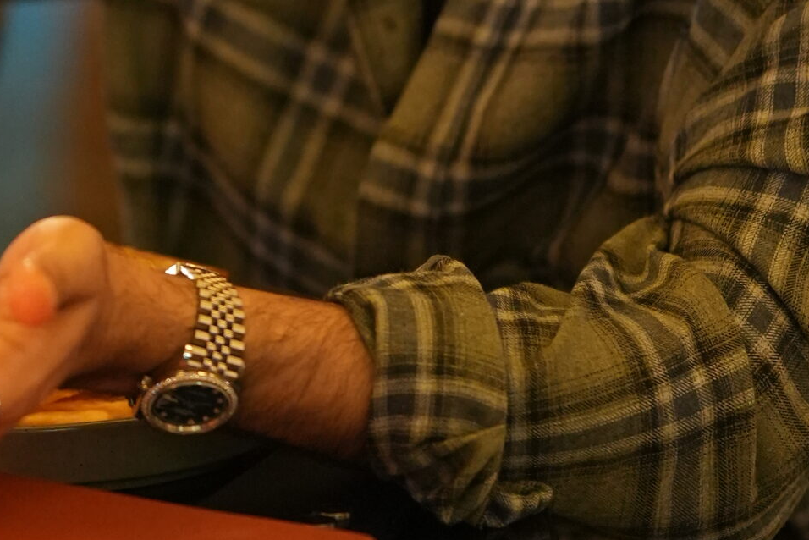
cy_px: -325
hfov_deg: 6.1
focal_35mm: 340
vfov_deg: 4.0
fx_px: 7642
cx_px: 143
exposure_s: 1/100
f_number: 1.4
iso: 2500
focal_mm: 85
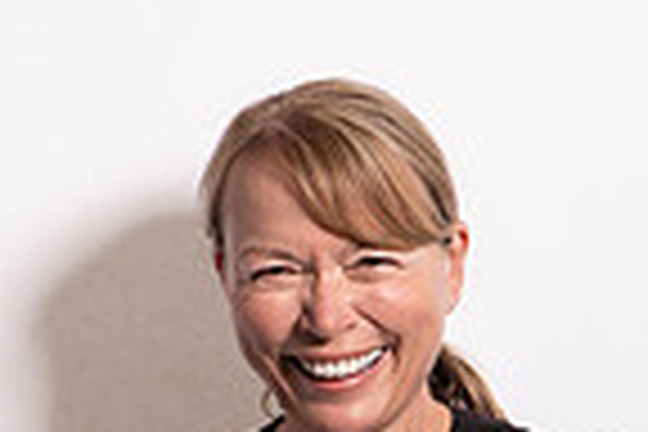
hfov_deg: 4.9
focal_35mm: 424
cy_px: 790
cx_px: 310
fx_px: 7631
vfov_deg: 3.2
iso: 64
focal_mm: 105
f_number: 6.3
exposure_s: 1/160
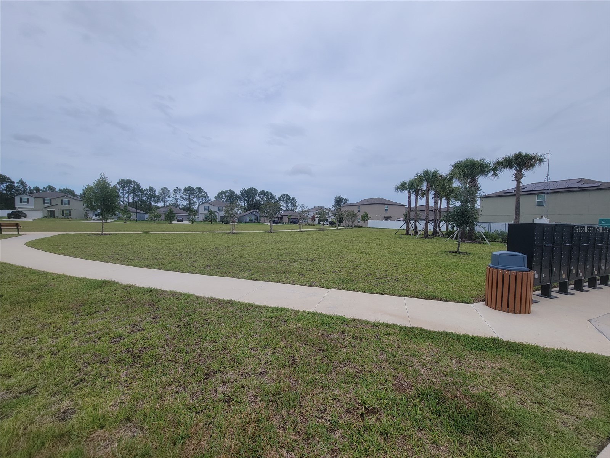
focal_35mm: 13
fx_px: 229
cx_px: 305
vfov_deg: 89.9
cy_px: 229
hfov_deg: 106.2
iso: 50
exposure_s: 1/3220
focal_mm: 2.2
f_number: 2.2
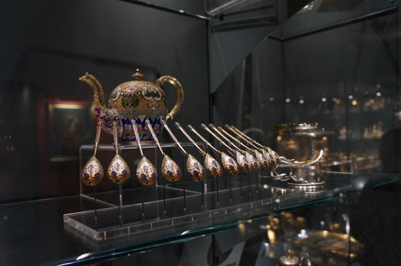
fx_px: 334
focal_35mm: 30
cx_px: 200
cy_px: 133
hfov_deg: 62.0
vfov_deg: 43.5
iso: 3200
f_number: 3.5
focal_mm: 20
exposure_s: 1/125
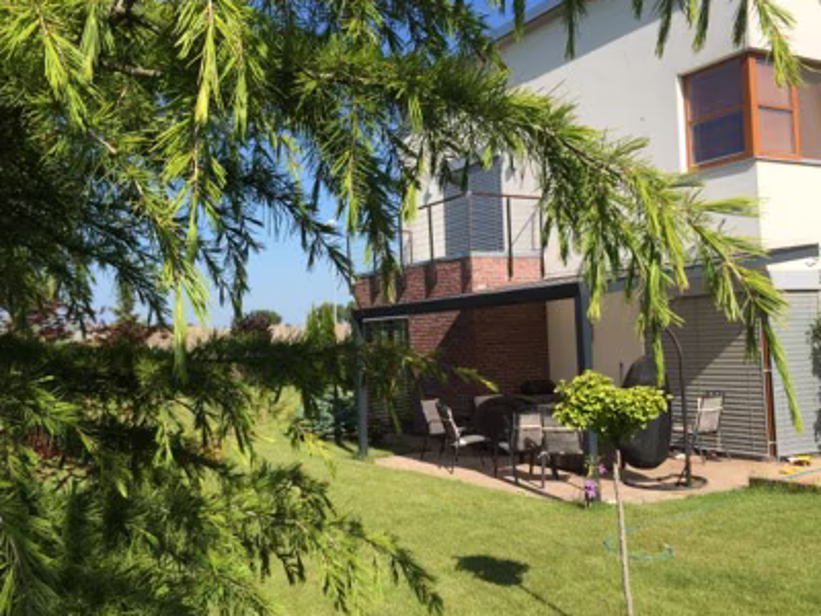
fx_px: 854
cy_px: 306
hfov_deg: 51.3
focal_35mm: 36
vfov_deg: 39.7
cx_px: 394
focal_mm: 4.12
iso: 32
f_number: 2.2
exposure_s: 1/1786
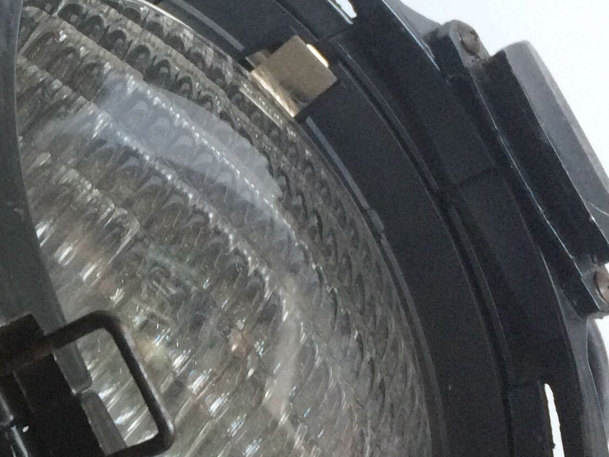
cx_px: -55
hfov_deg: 21.6
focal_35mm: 86
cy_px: 256
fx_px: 1513
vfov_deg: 17.2
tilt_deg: -52.5
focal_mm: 4.15
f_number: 2.2
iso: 125
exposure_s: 1/33
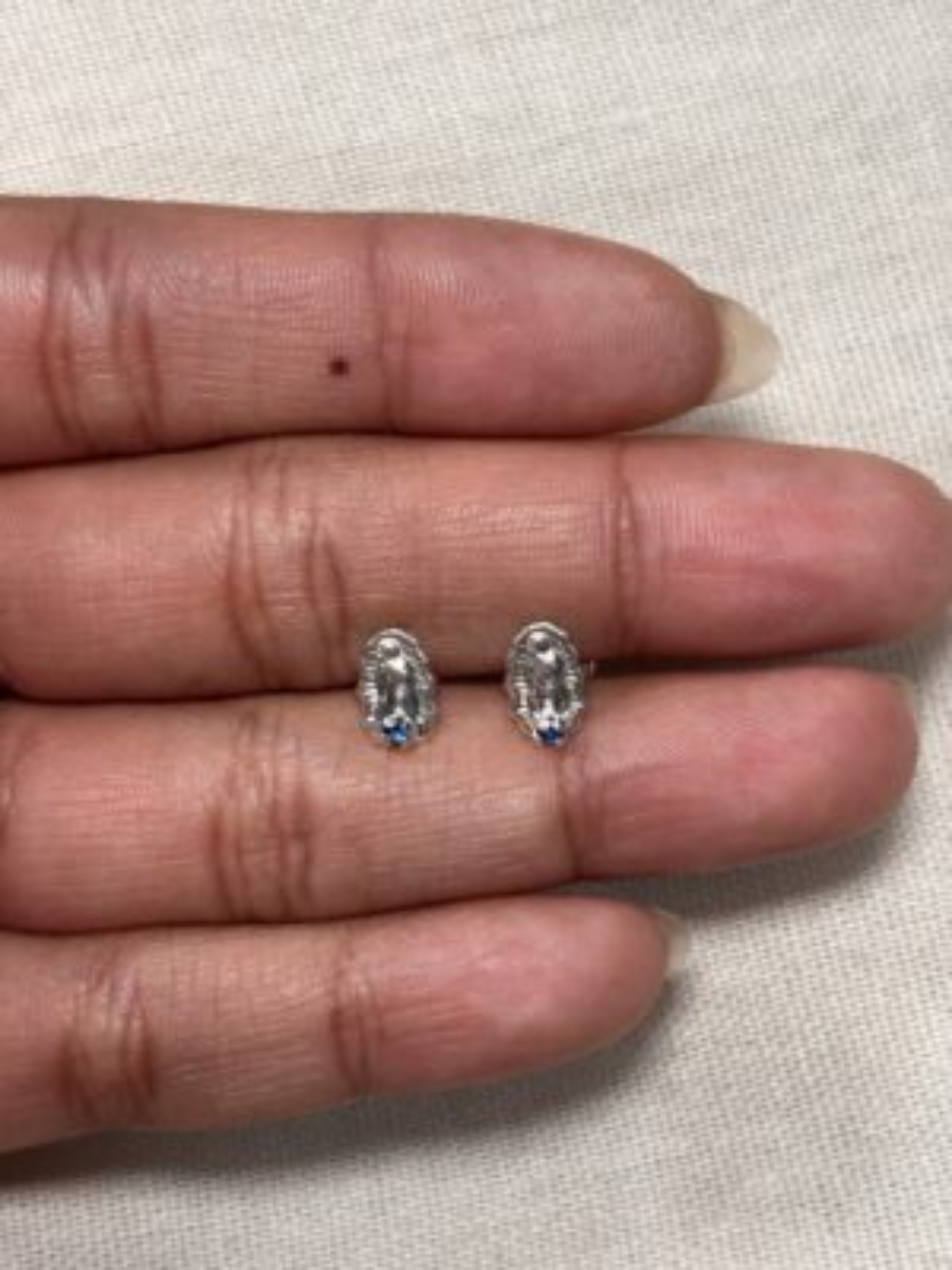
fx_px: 1907
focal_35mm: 52
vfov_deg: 36.8
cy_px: 635
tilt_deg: -73.2
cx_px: 476
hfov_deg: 28.0
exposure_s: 1/121
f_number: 1.6
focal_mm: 5.96
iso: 50
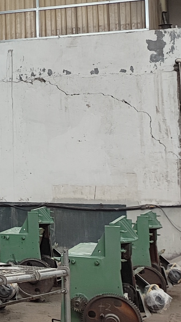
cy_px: 106
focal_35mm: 87
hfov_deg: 12.0
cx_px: -210
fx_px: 742
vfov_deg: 24.3
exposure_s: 1/100
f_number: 1.65
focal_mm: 5.26
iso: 58
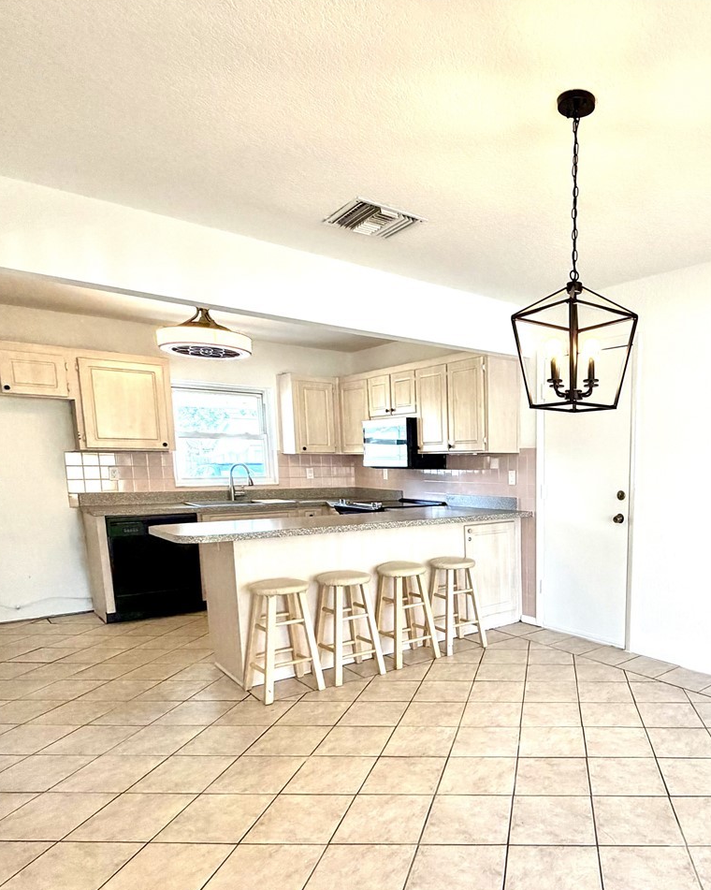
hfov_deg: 56.9
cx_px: 556
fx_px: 605
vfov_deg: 71.5
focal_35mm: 23
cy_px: 551
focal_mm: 2.22
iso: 250
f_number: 2.2
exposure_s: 1/120
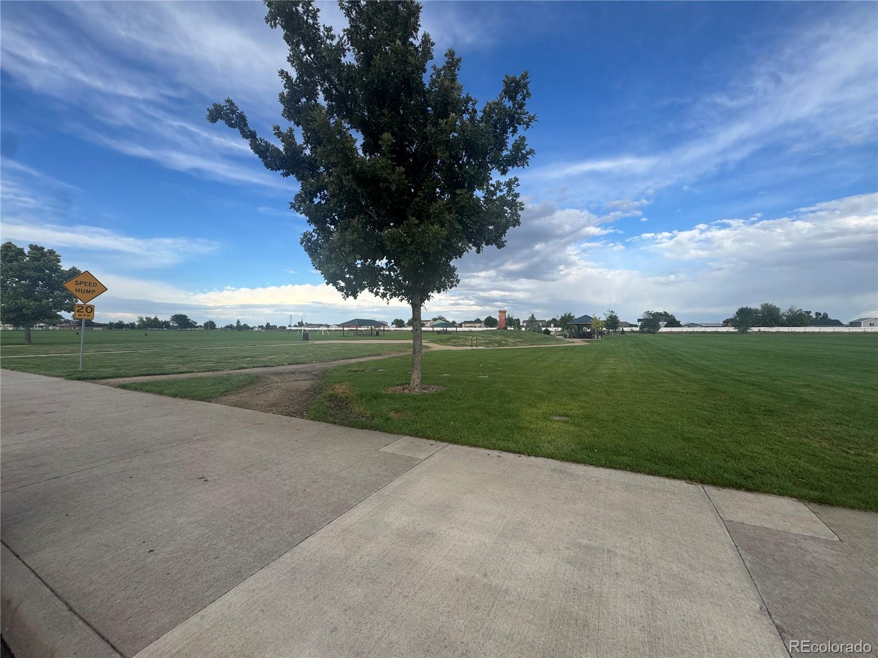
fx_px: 355
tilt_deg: -1.9
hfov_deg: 102.1
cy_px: 329
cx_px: 439
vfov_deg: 85.7
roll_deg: +0.5
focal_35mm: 14
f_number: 2.2
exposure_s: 1/899
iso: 50
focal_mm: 2.22
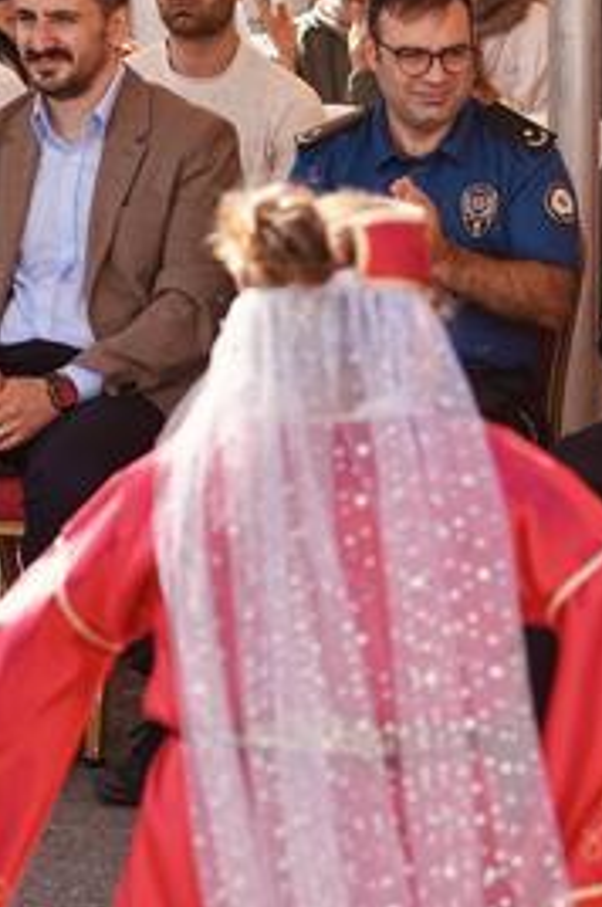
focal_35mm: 206
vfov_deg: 10.0
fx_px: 5180
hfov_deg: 6.6
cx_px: 776
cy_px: 420
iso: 200
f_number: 4
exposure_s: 1/1000
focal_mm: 70
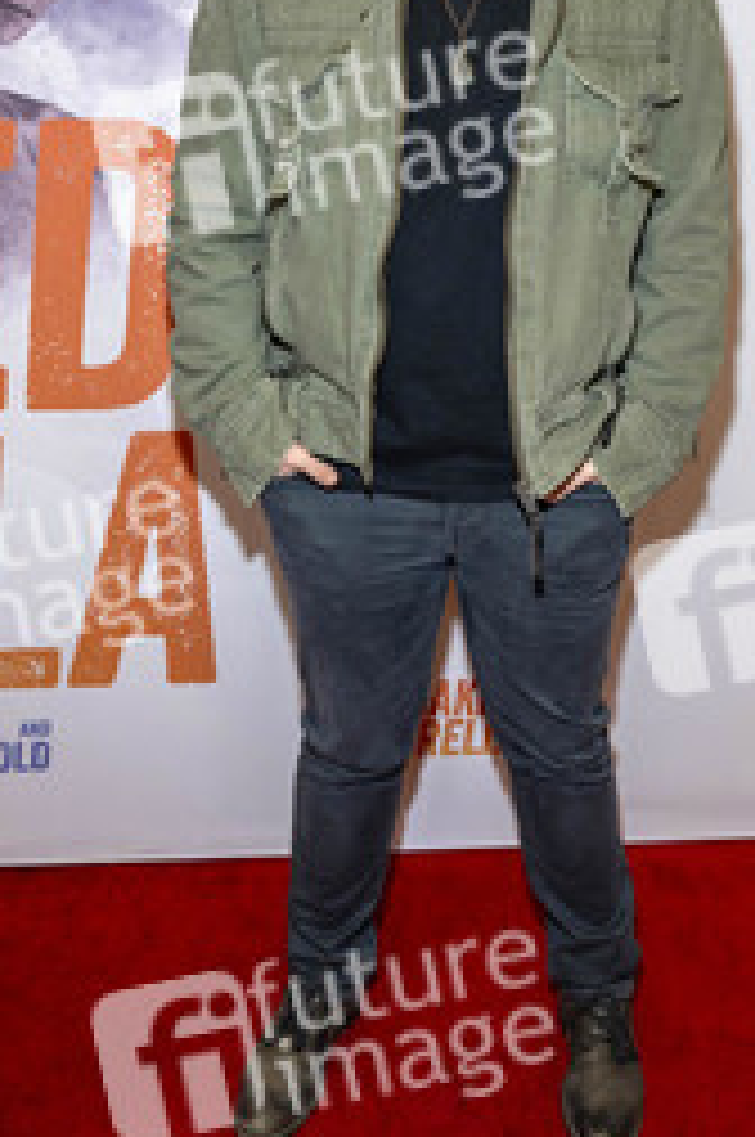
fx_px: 1199
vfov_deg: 49.7
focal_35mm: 38
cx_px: 454
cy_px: 364
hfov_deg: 34.8
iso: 800
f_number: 5.6
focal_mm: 24
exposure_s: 1/200
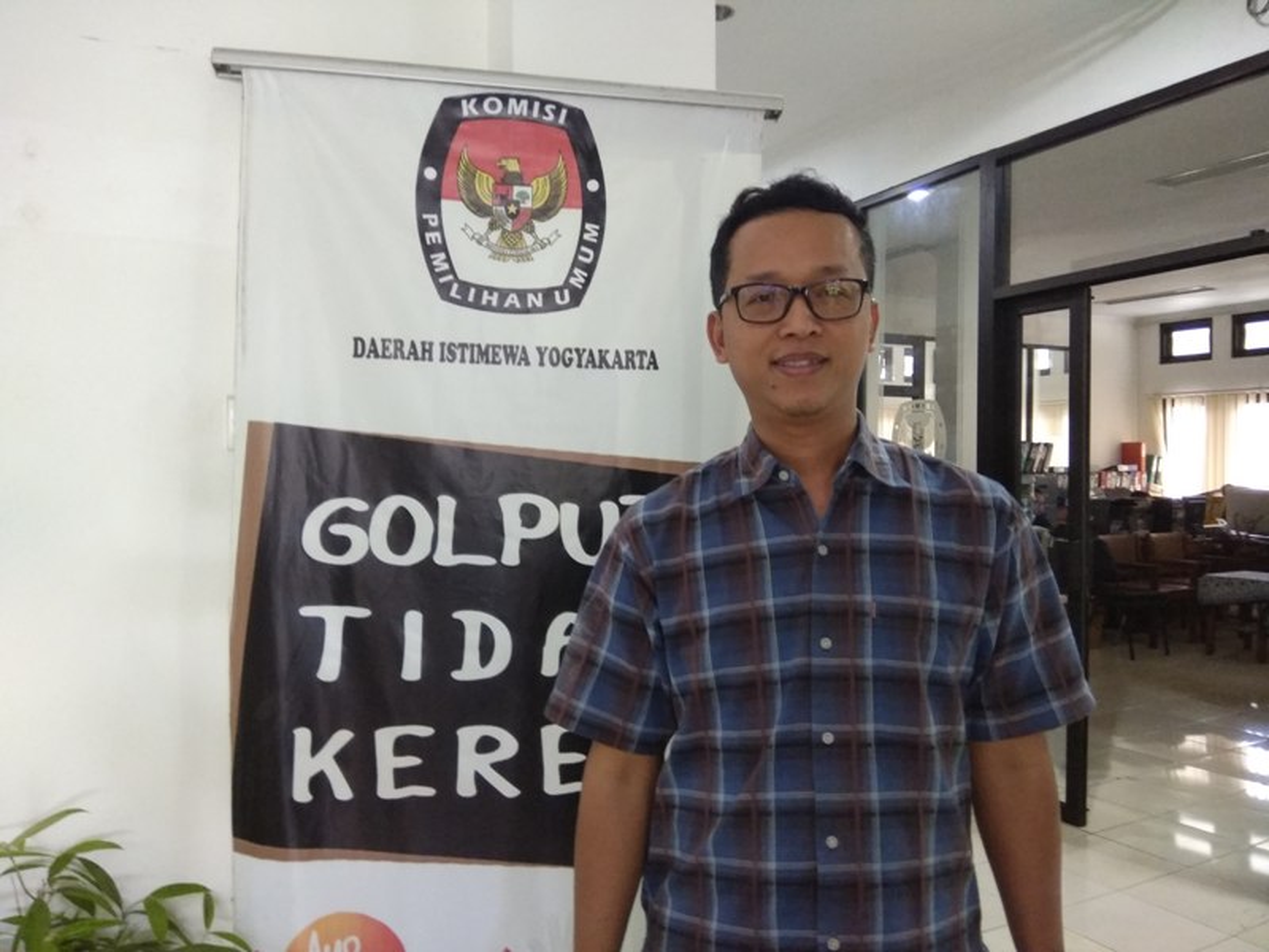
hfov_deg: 79.0
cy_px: 476
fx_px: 770
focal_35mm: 21
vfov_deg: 63.4
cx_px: 634
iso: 1000
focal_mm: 3.57
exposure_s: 1/14
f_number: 2
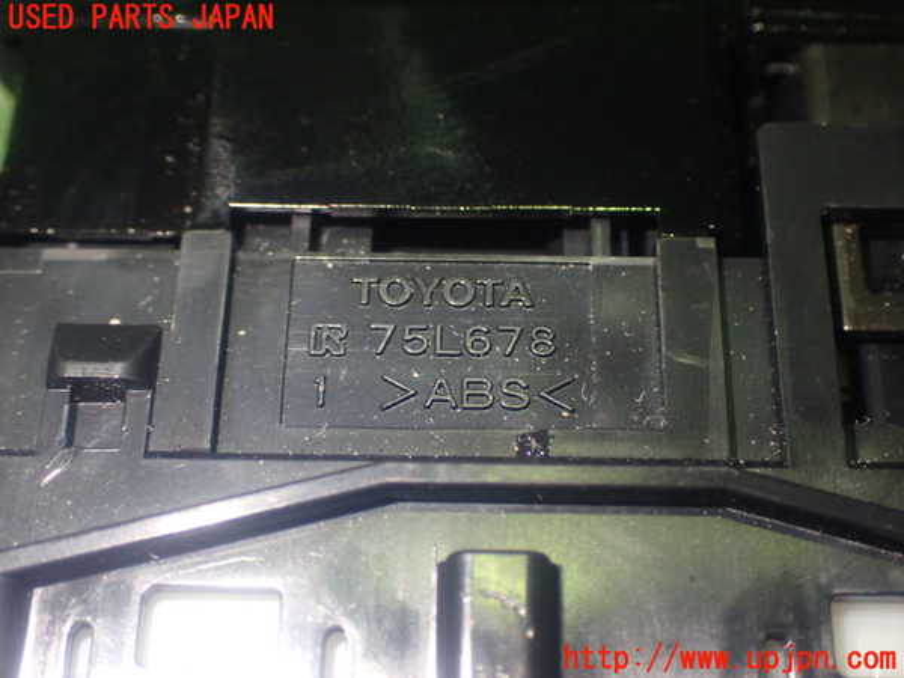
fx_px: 1306
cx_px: 452
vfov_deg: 29.1
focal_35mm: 50
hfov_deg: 38.2
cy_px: 339
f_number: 3.2
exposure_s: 1/50
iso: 800
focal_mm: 9.01
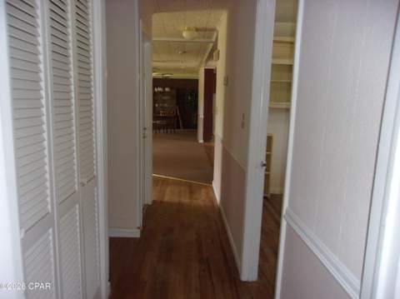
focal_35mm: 27
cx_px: 200
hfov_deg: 65.4
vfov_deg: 51.3
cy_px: 150
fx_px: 312
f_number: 3
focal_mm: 4.9
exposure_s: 1/34
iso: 200
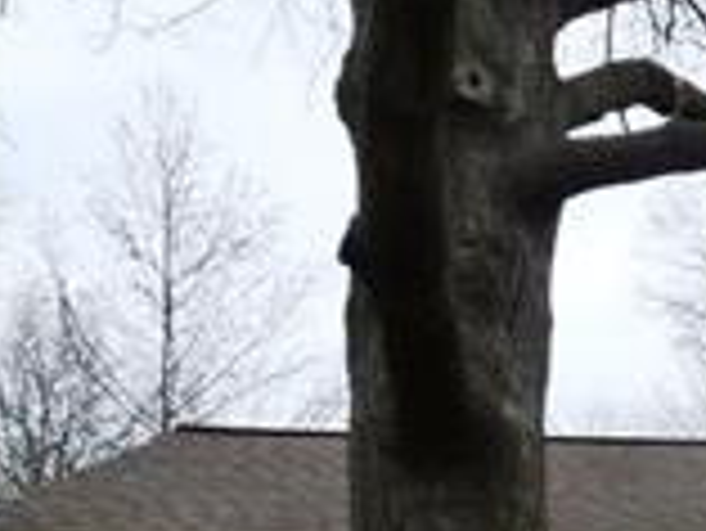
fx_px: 2245
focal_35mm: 110
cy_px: 770
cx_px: 1421
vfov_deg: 12.8
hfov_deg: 14.7
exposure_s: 1/200
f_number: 5.6
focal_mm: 4.8
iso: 160
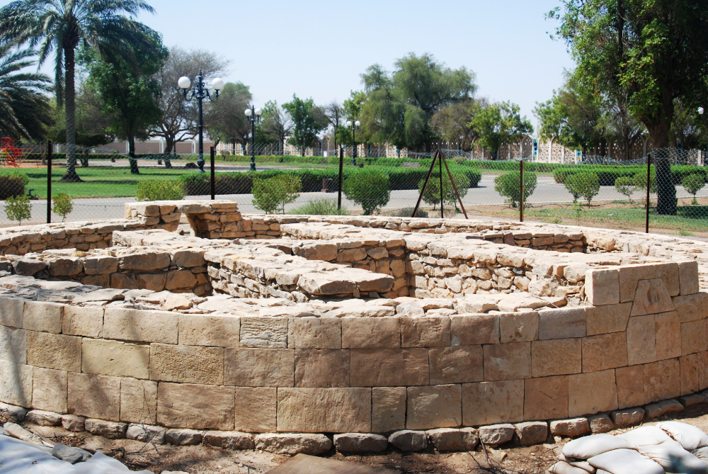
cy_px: 237
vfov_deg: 32.0
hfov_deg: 46.4
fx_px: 827
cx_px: 354
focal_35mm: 42
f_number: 8
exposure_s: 1/800
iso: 400
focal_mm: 28
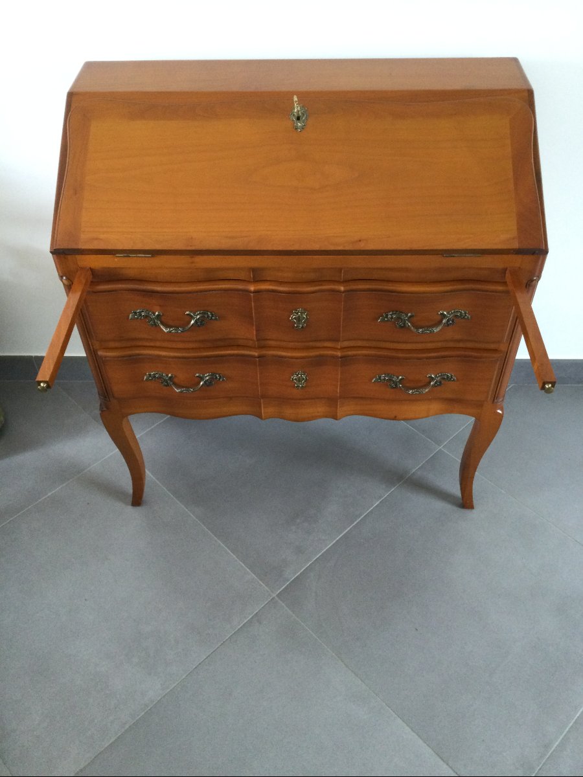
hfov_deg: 45.4
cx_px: 292
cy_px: 388
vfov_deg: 58.4
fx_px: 696
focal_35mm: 31
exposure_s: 1/33
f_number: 2.4
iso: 200
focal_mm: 3.3
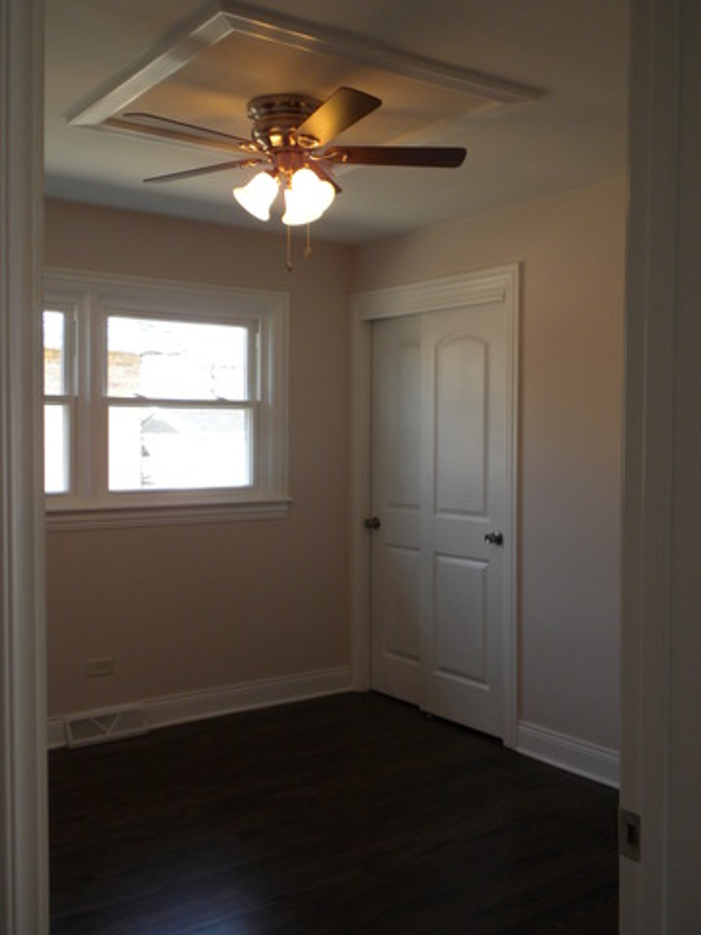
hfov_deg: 38.7
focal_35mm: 37
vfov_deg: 50.1
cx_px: 350
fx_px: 999
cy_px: 468
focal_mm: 6.6
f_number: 3.5
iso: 109
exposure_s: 1/52
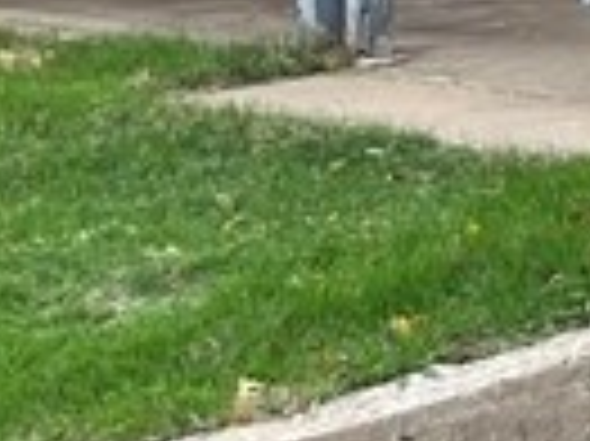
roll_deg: +0.8
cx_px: 1549
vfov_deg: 6.9
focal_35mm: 203
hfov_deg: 8.6
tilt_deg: +4.4
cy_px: -666
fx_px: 3457
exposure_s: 1/121
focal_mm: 5.1
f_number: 1.6
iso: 40
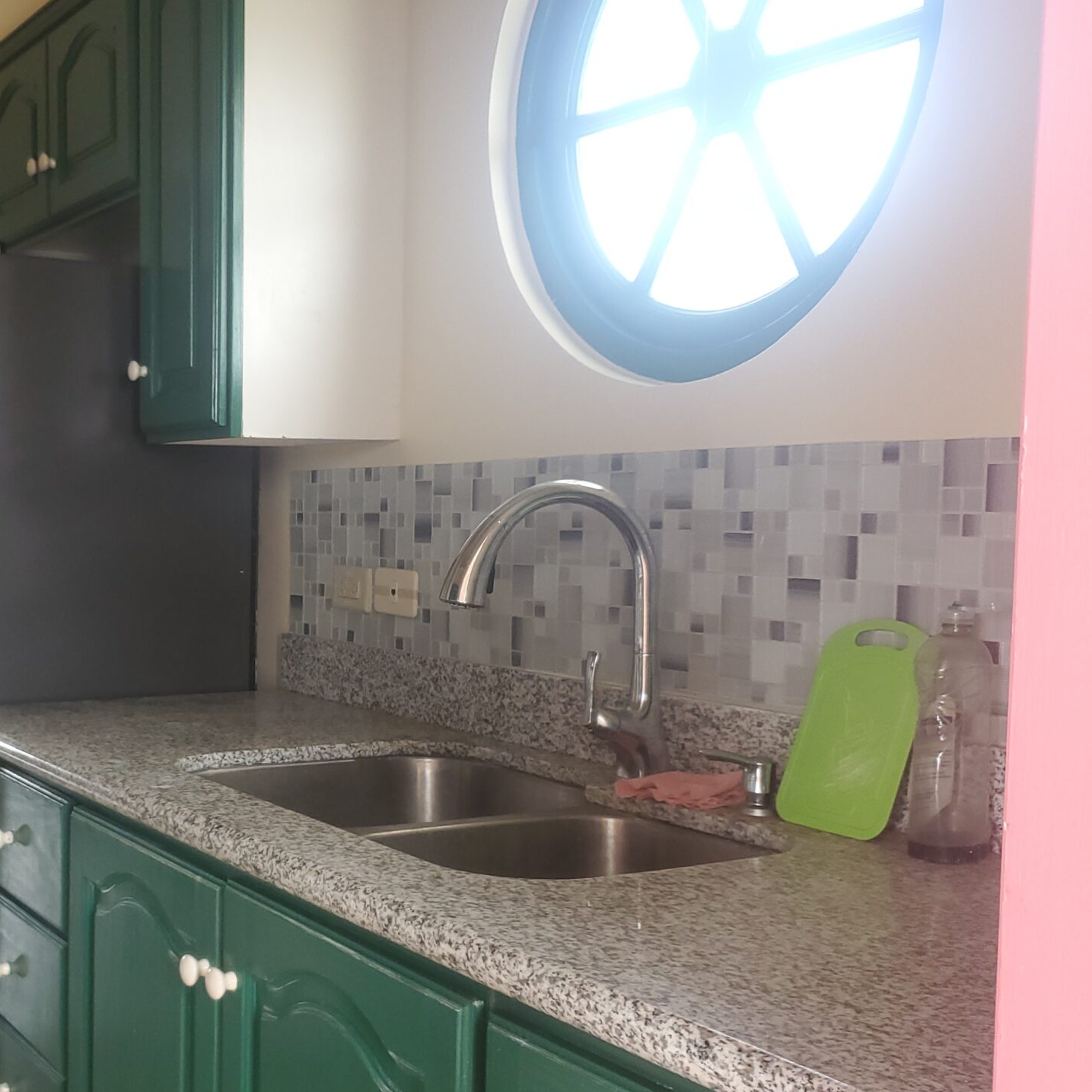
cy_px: 622
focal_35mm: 41
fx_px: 1463
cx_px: 258
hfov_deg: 39.7
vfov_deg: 40.8
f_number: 1.5
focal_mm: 4.3
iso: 80
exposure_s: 1/120
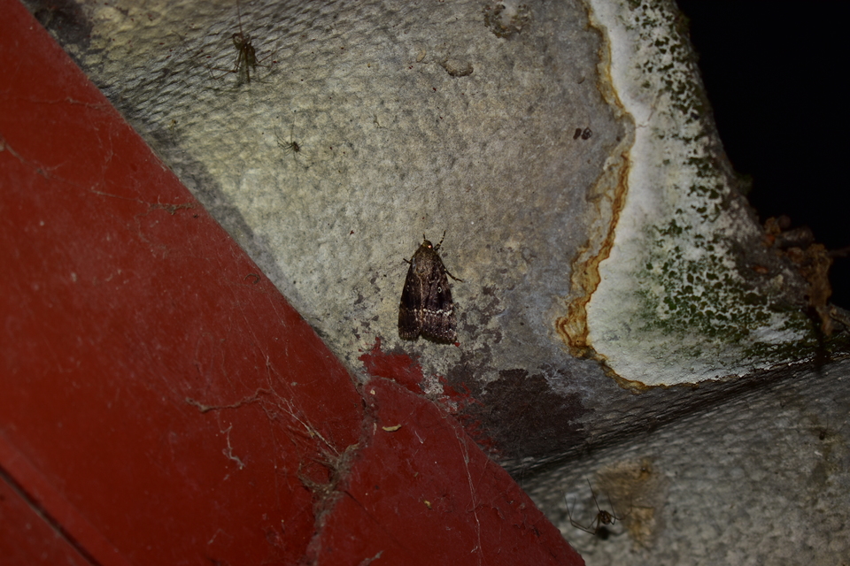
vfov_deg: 16.6
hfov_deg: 24.6
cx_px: 425
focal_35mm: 82
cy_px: 283
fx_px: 1948
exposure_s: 1/200
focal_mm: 55
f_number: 5.6
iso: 100
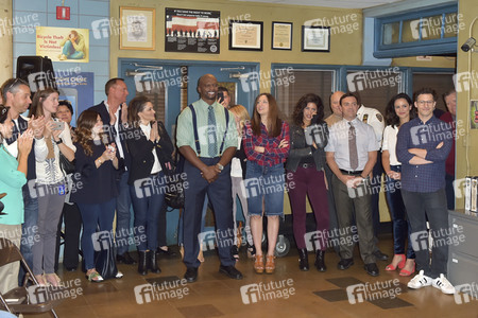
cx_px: 239
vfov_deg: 35.1
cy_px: 159
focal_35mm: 38
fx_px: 505
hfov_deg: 50.7
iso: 800
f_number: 6.3
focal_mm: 38
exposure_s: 1/250
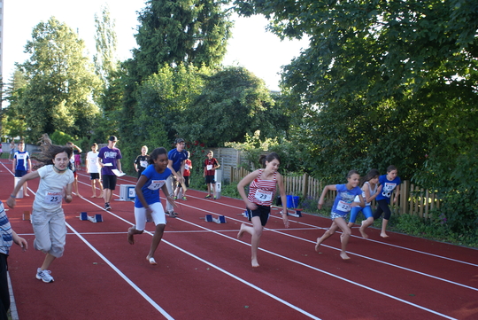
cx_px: 239
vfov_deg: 34.3
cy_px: 160
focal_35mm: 39
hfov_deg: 49.5
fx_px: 518
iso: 200
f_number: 4.5
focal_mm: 26
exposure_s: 1/125
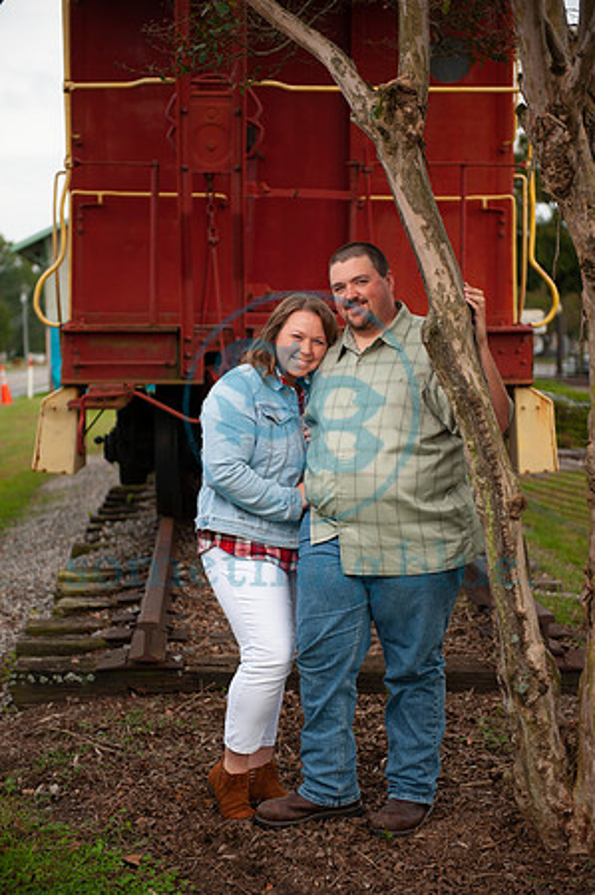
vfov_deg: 28.9
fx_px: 1739
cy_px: 448
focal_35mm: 70
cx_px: 298
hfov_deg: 19.4
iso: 200
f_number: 2.8
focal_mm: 70
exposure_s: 1/800
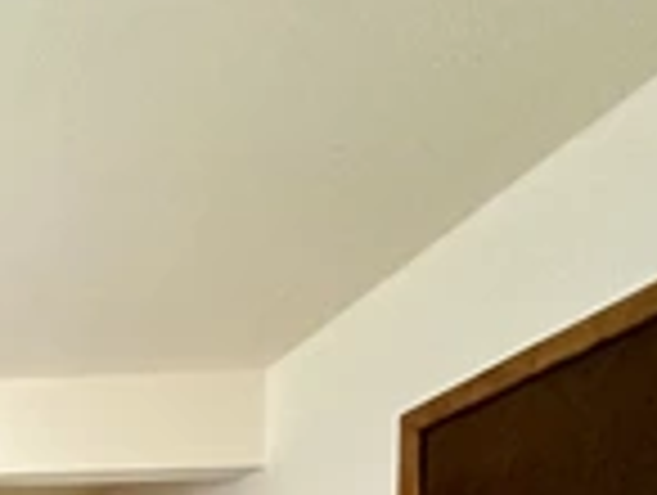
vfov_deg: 23.1
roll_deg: +1.4
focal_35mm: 46
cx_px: -292
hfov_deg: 28.9
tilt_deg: -2.8
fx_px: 875
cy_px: 806
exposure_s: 1/60
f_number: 2.2
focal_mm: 2.22
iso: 1000
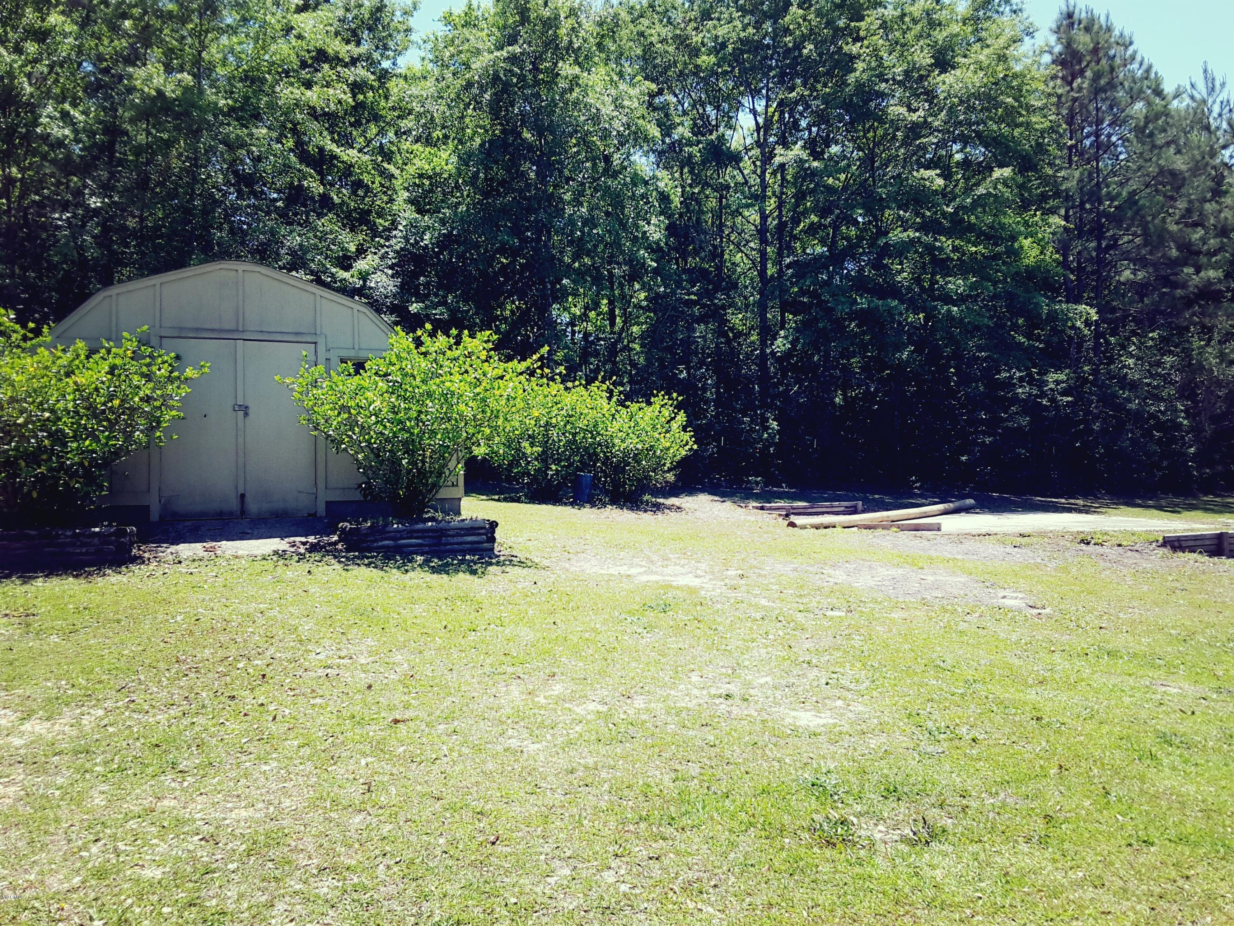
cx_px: 617
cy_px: 463
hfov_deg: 58.4
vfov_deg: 45.4
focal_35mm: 31
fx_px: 1105
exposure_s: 1/762
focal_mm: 2.9
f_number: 1.9
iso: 40
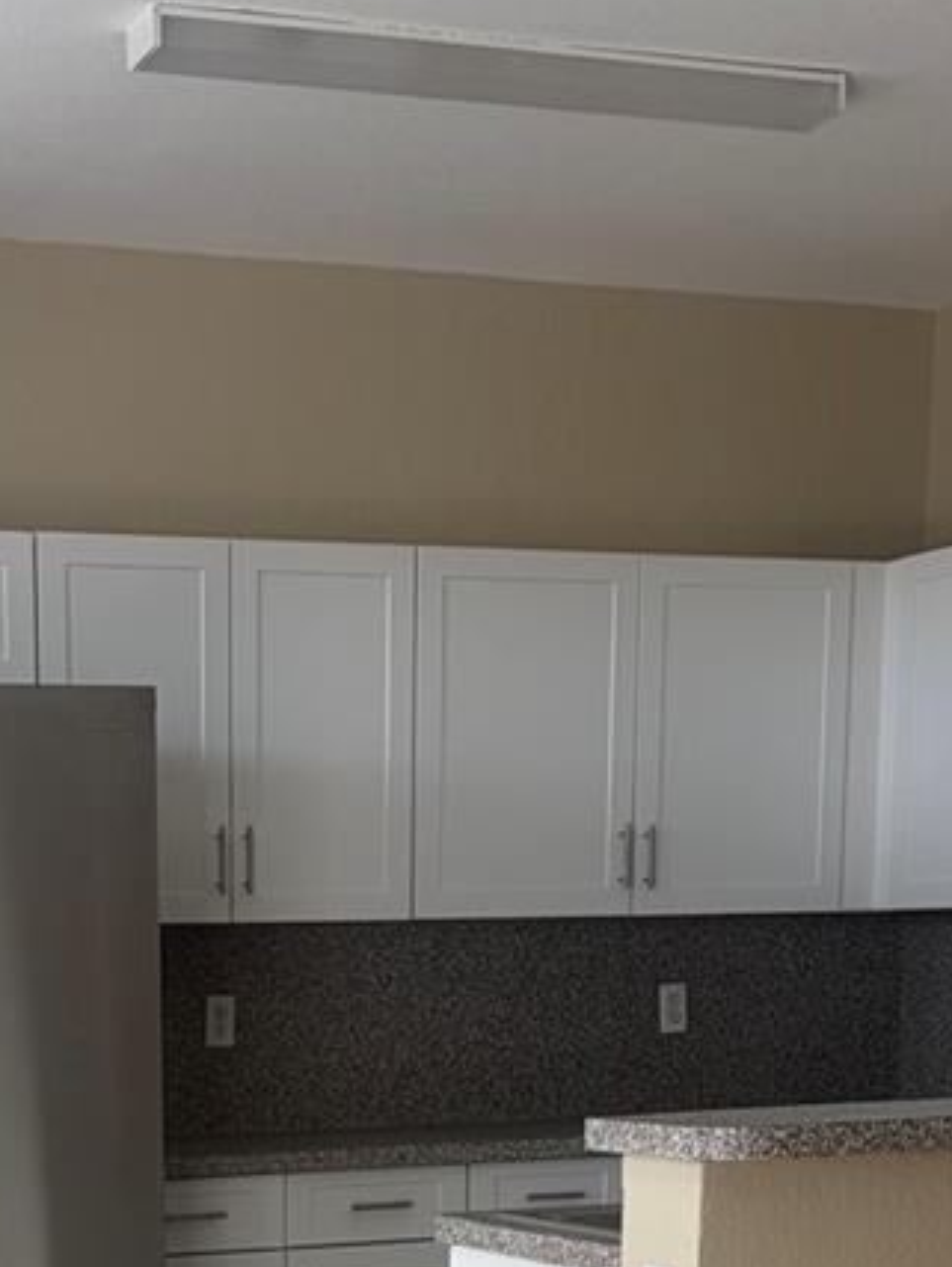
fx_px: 2673
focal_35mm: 73
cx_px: 116
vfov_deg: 24.1
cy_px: 1543
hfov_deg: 19.9
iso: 50
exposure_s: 1/120
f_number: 1.6
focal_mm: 5.96
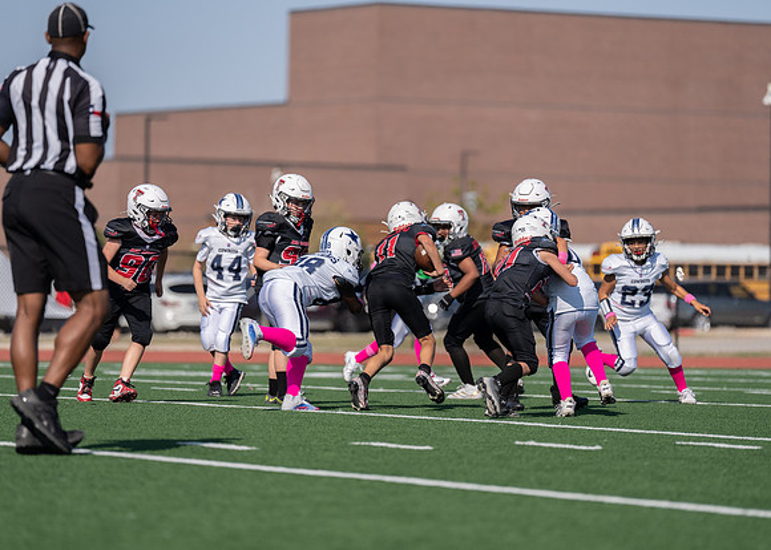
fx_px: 4588
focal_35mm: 210
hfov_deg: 9.6
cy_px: 275
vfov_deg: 6.9
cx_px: 386
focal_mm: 200
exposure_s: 1/2500
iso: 100
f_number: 2.8
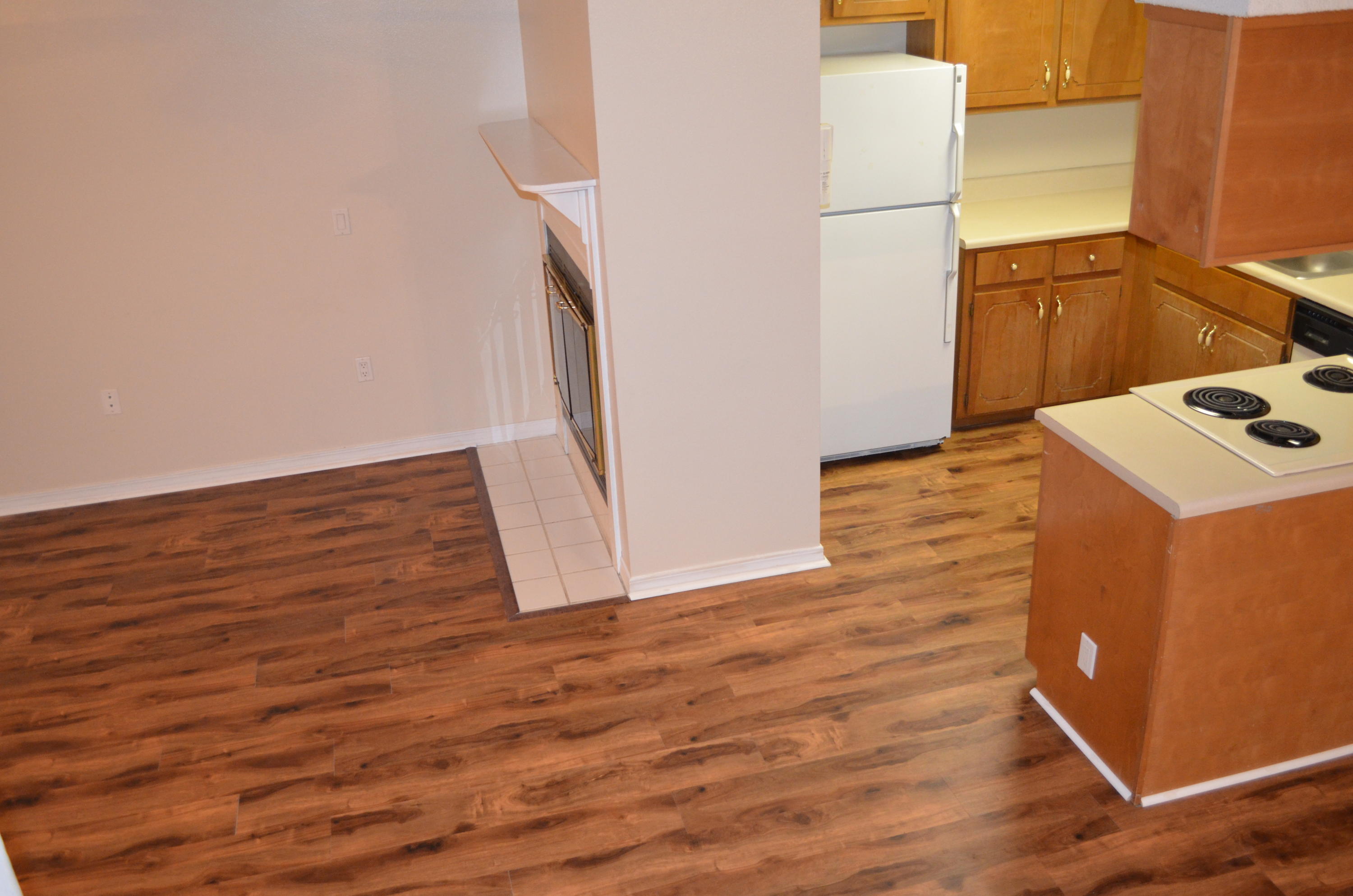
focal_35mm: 33
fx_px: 1238
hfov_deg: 57.3
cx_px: 676
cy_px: 448
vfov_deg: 39.8
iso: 1600
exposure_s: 1/60
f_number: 3.8
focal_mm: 22
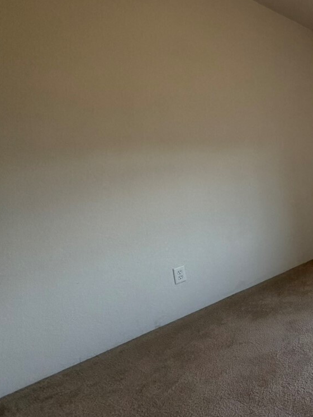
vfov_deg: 59.7
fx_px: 362
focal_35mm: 30
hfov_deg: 35.0
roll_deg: +4.1
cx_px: 391
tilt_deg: -7.4
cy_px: 177
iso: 250
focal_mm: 2.22
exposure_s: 1/120
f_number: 2.2
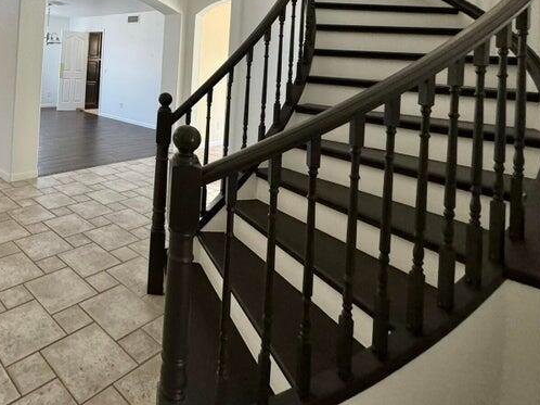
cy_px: 59
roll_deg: -4.0
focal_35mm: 24
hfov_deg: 64.9
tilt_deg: +0.6
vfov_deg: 51.6
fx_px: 374
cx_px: 105
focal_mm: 2.22
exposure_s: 1/81
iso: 320
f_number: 2.2
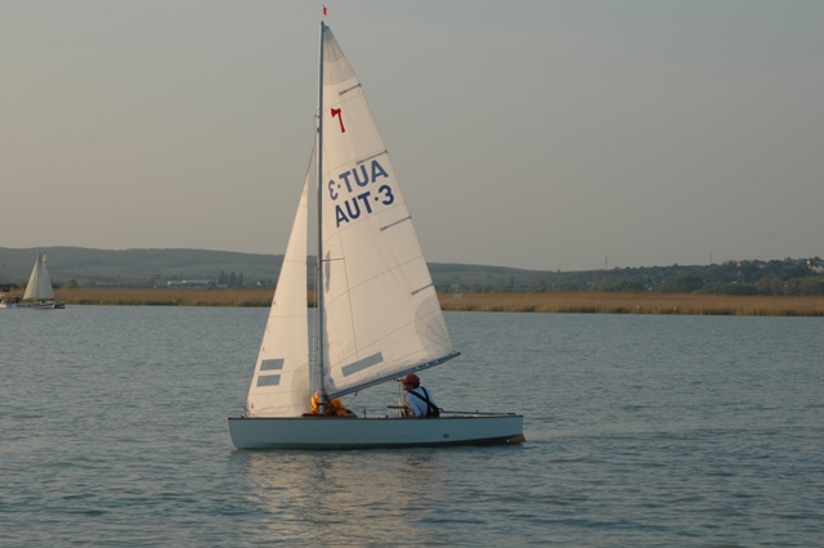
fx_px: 2402
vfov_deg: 13.0
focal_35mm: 105
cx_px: 412
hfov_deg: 19.5
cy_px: 274
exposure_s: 1/250
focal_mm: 70
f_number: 8
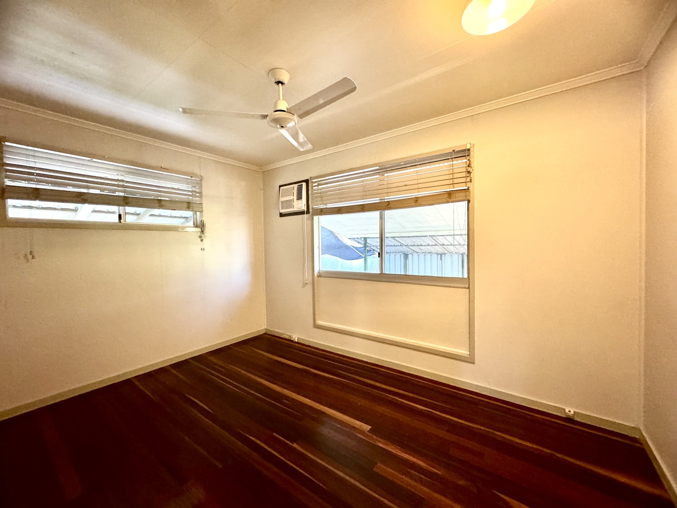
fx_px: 274
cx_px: 338
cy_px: 254
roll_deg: +1.3
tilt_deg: -1.2
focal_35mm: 14
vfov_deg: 85.7
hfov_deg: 102.1
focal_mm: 2.22
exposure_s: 1/50
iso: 640
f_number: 2.2
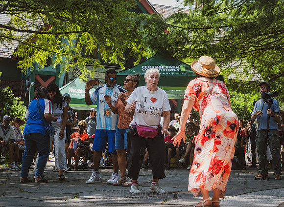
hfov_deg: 33.8
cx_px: 156
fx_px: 468
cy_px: 104
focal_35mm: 58
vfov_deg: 25.0
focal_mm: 54
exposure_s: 1/1600
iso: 640
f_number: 4.5
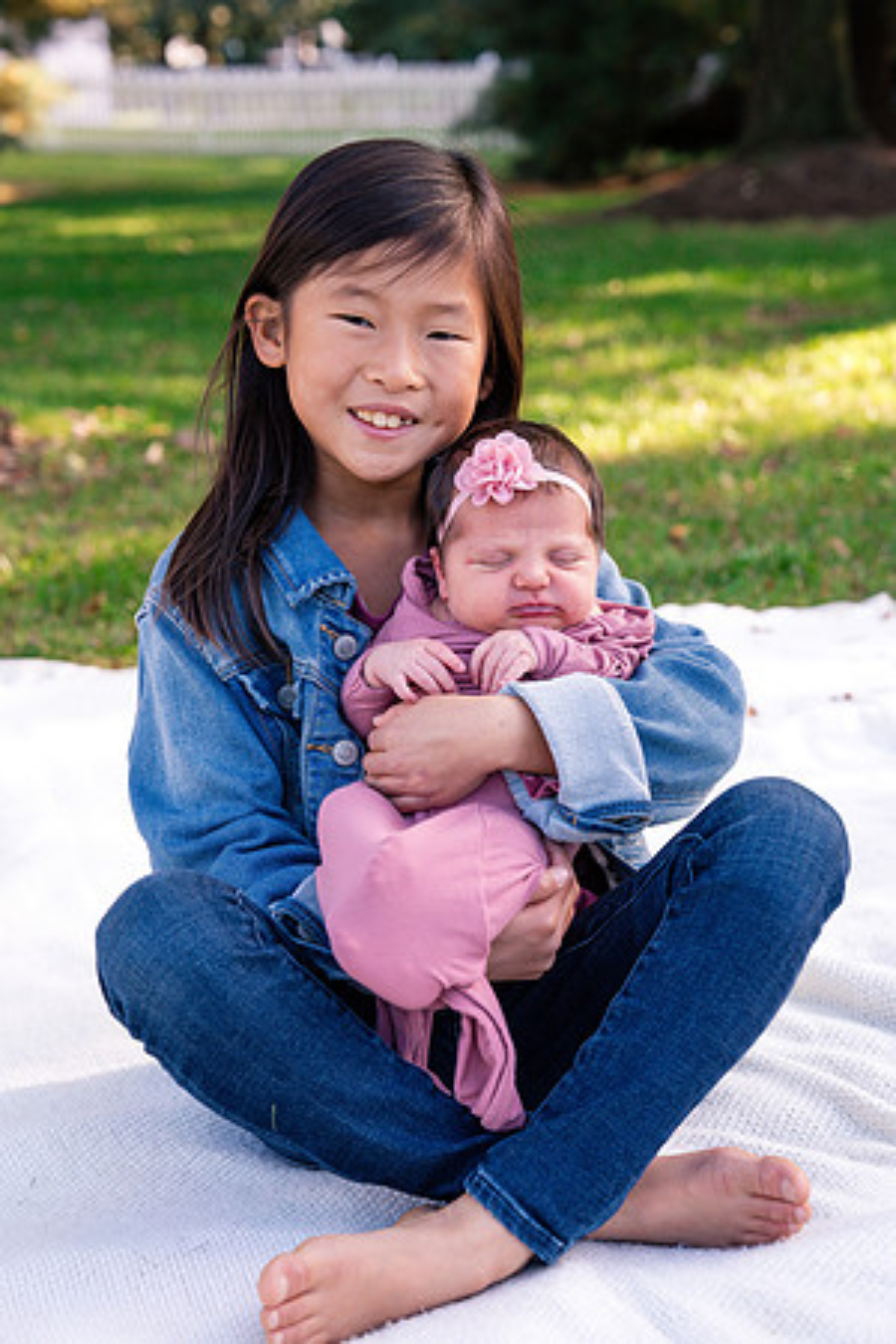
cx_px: 448
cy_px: 672
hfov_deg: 19.5
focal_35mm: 70
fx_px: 2613
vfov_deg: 28.8
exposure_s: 1/320
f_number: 5.6
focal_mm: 70
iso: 640
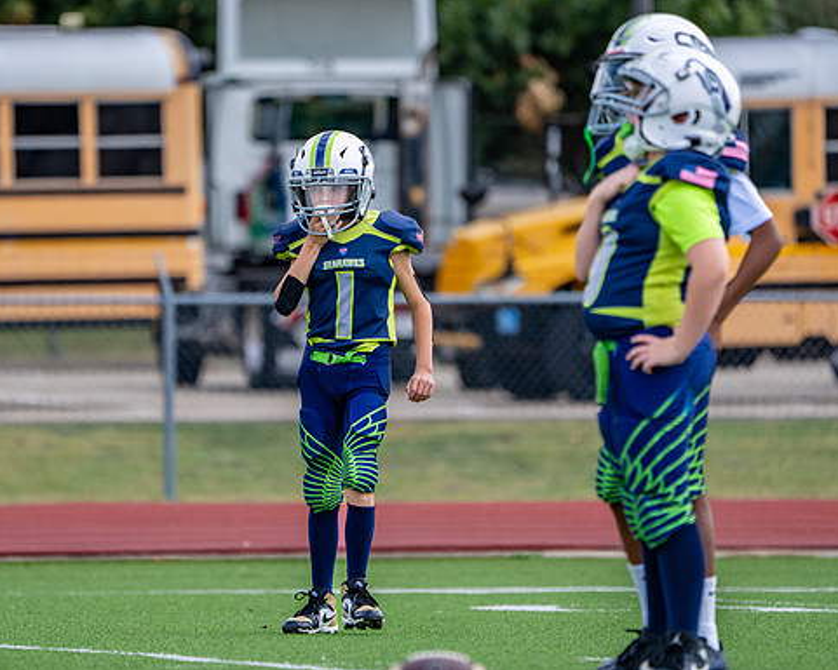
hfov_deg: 3.6
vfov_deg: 2.9
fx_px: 13371
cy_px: 326
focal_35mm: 539
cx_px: 356
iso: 800
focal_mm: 400
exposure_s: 1/3200
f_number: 5.6
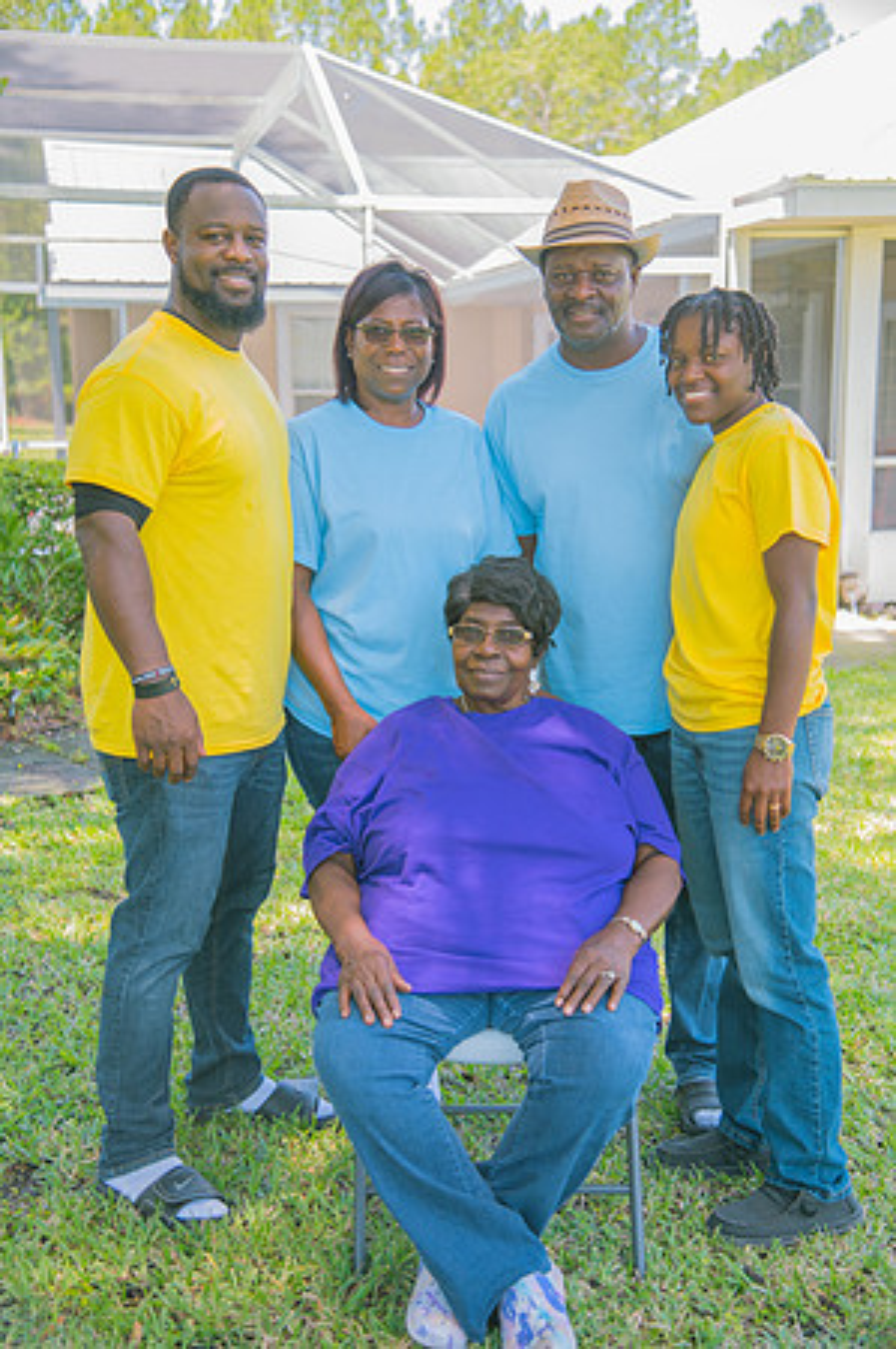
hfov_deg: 28.0
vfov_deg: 41.2
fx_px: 1796
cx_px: 448
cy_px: 674
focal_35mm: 48
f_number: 4
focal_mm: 48
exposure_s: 1/125
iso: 250
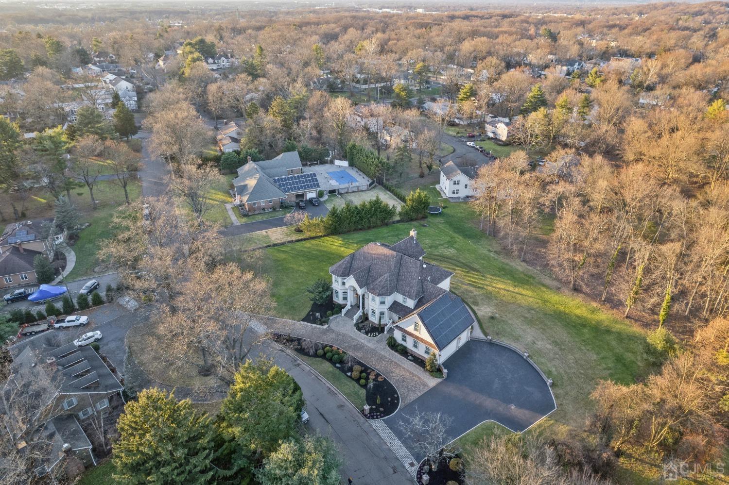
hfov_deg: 78.6
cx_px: 364
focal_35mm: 22
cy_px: 242
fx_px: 445
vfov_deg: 57.2
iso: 100
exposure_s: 1/160
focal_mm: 8.38
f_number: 2.8
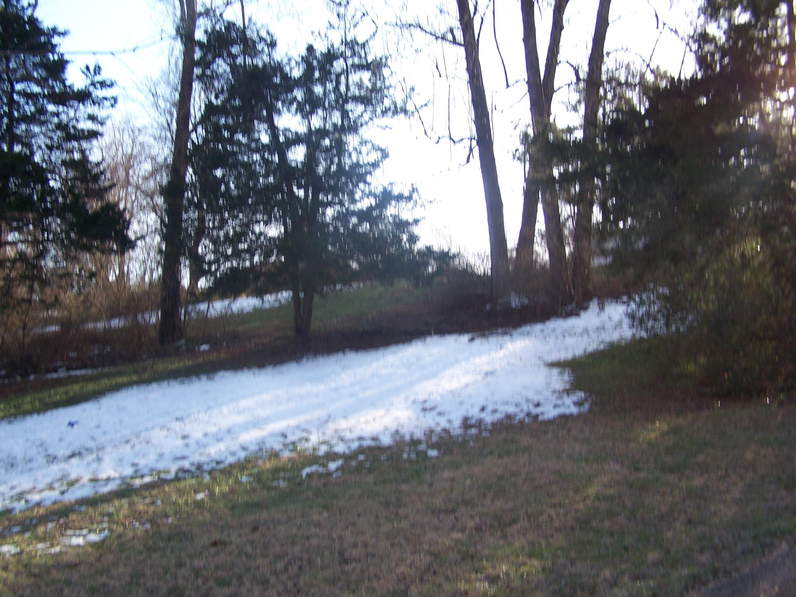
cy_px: 298
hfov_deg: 49.0
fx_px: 874
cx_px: 398
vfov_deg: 37.7
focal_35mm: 38
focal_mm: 6.3
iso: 80
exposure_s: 1/250
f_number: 2.8
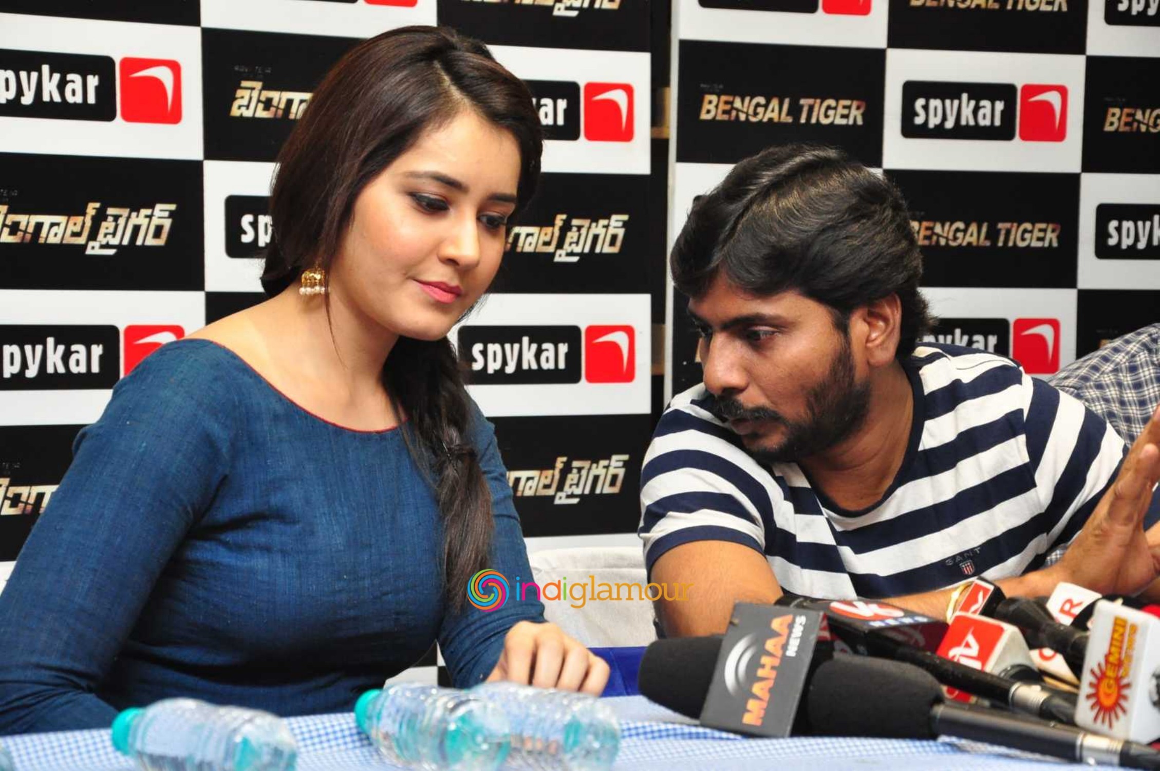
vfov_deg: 13.8
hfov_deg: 20.6
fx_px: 3186
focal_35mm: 99
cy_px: 386
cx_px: 580
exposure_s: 1/125
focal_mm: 66
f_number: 6.3
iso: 1600
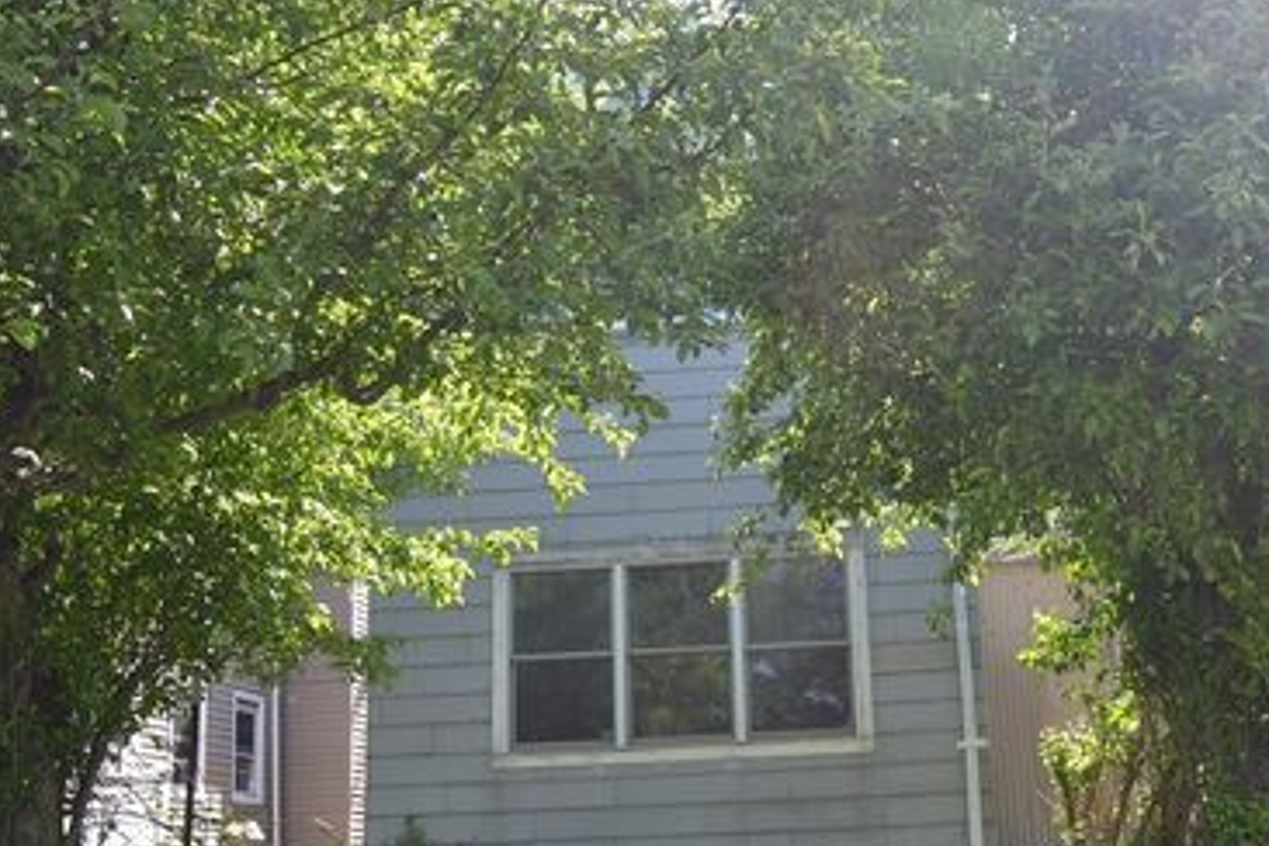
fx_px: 1445
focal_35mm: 41
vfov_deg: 32.6
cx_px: 794
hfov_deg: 47.0
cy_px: 498
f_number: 5.6
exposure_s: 1/125
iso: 125
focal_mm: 20
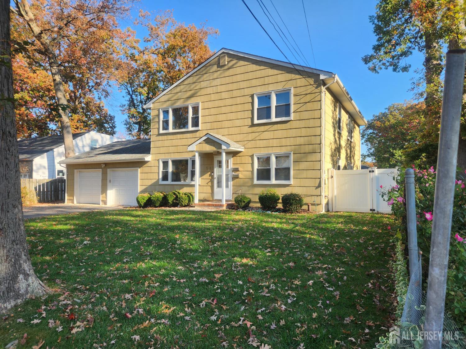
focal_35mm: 23
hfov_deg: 73.9
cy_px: 174
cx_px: 233
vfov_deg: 58.9
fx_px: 310
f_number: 1.8
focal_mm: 5.4
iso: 20
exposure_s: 1/468
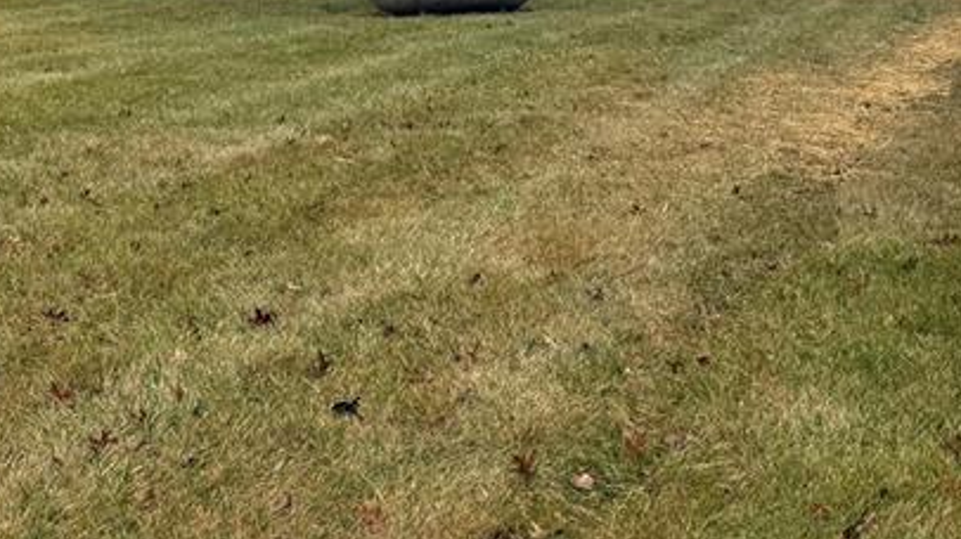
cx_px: 194
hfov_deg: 31.1
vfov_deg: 17.9
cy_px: 50
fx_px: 1681
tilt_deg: -5.2
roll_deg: -2.2
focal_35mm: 66
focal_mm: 6.76
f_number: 1.78
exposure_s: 1/715
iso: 80
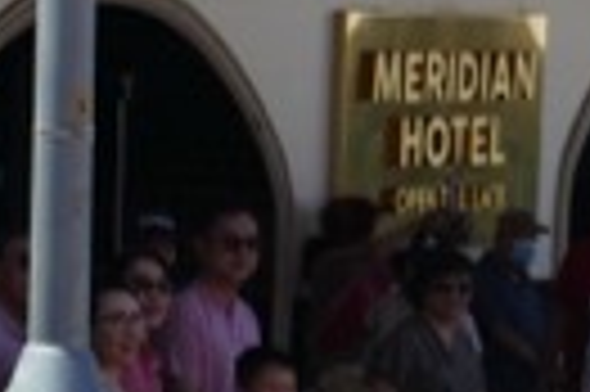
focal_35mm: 361
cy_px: 615
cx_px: 1594
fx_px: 5909
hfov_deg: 5.5
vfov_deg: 3.8
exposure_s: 1/1000
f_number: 3.5
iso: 125
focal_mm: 21.41
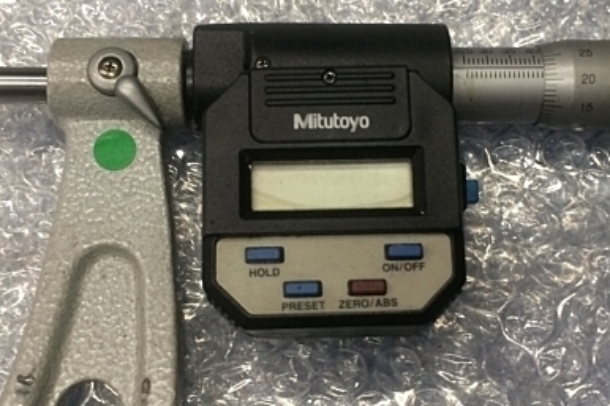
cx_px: 341
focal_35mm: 50
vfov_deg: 27.0
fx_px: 847
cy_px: 205
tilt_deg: -77.7
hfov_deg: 39.6
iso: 80
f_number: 2.2
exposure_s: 1/30
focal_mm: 4.15
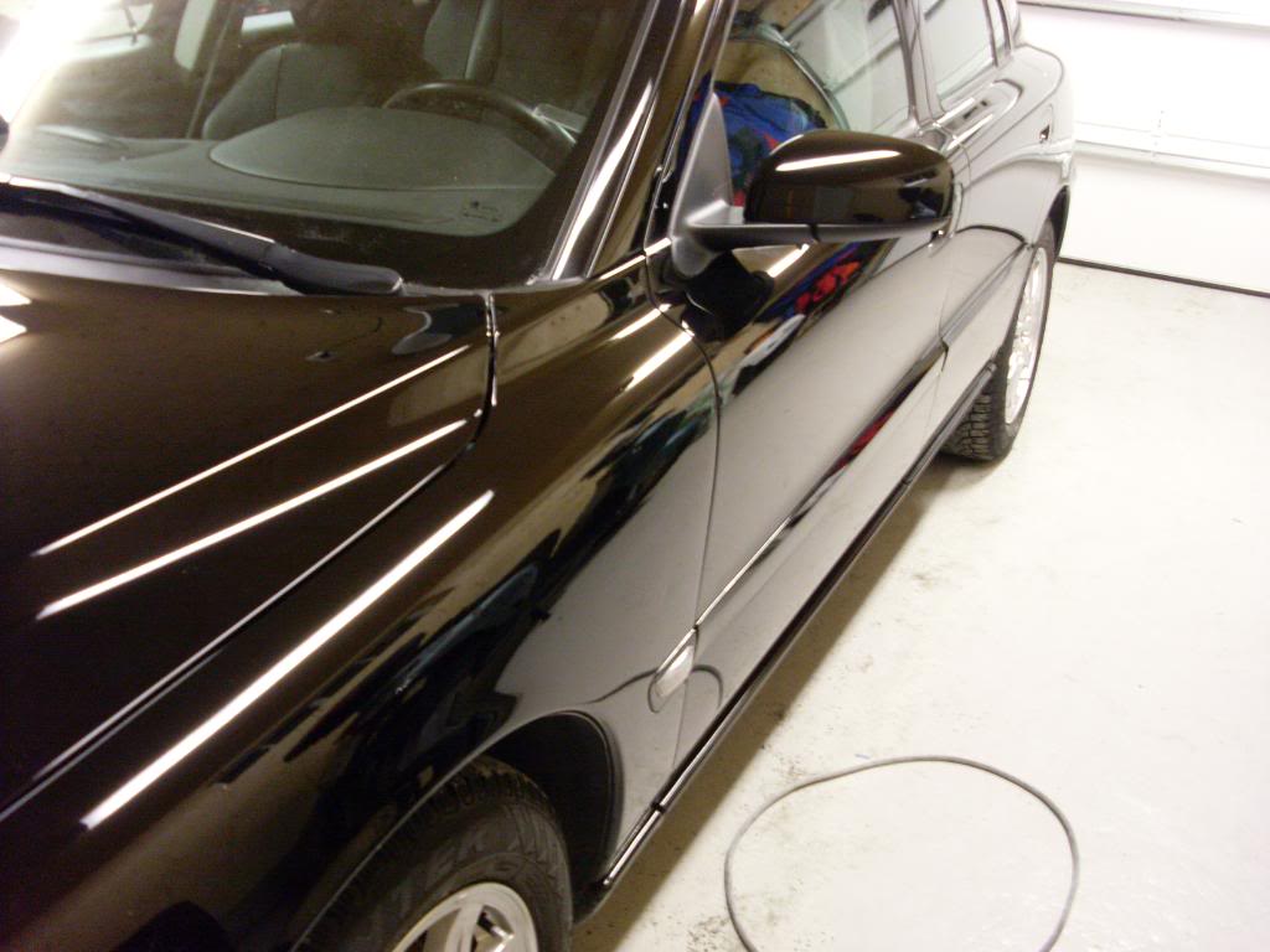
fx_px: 1394
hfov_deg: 49.0
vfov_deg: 37.7
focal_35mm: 38
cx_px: 635
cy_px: 476
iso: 200
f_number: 3
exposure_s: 1/10
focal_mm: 6.3
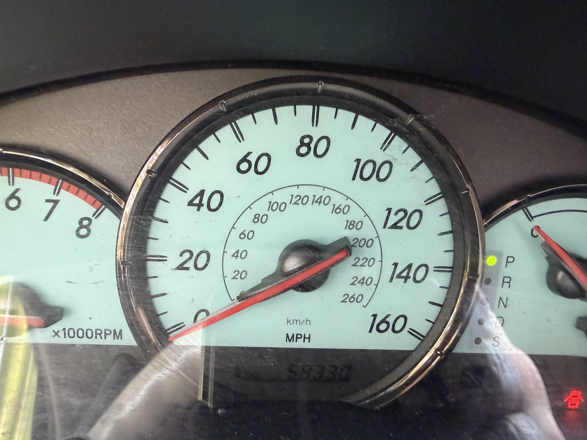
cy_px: 220
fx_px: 407
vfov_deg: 56.8
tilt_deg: -27.4
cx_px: 294
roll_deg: -4.9
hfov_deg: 71.6
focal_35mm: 24
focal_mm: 2.22
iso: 400
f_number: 2.2
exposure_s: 1/60
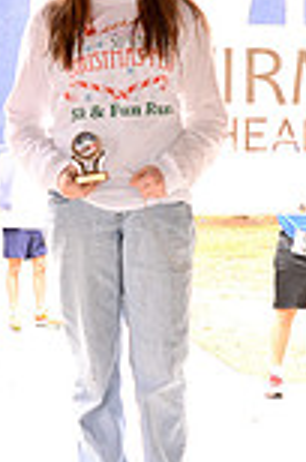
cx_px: 207
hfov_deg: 11.5
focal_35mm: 118
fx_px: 1517
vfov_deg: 17.3
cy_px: 186
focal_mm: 27
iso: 640
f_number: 4
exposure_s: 1/125
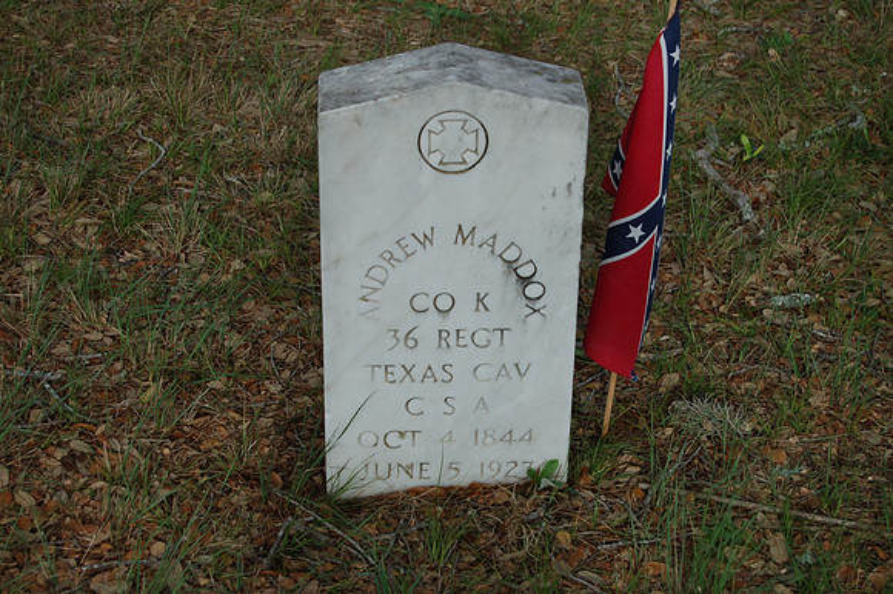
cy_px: 297
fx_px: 1934
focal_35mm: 78
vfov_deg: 17.5
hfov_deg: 26.0
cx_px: 446
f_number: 5.6
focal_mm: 52
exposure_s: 1/400
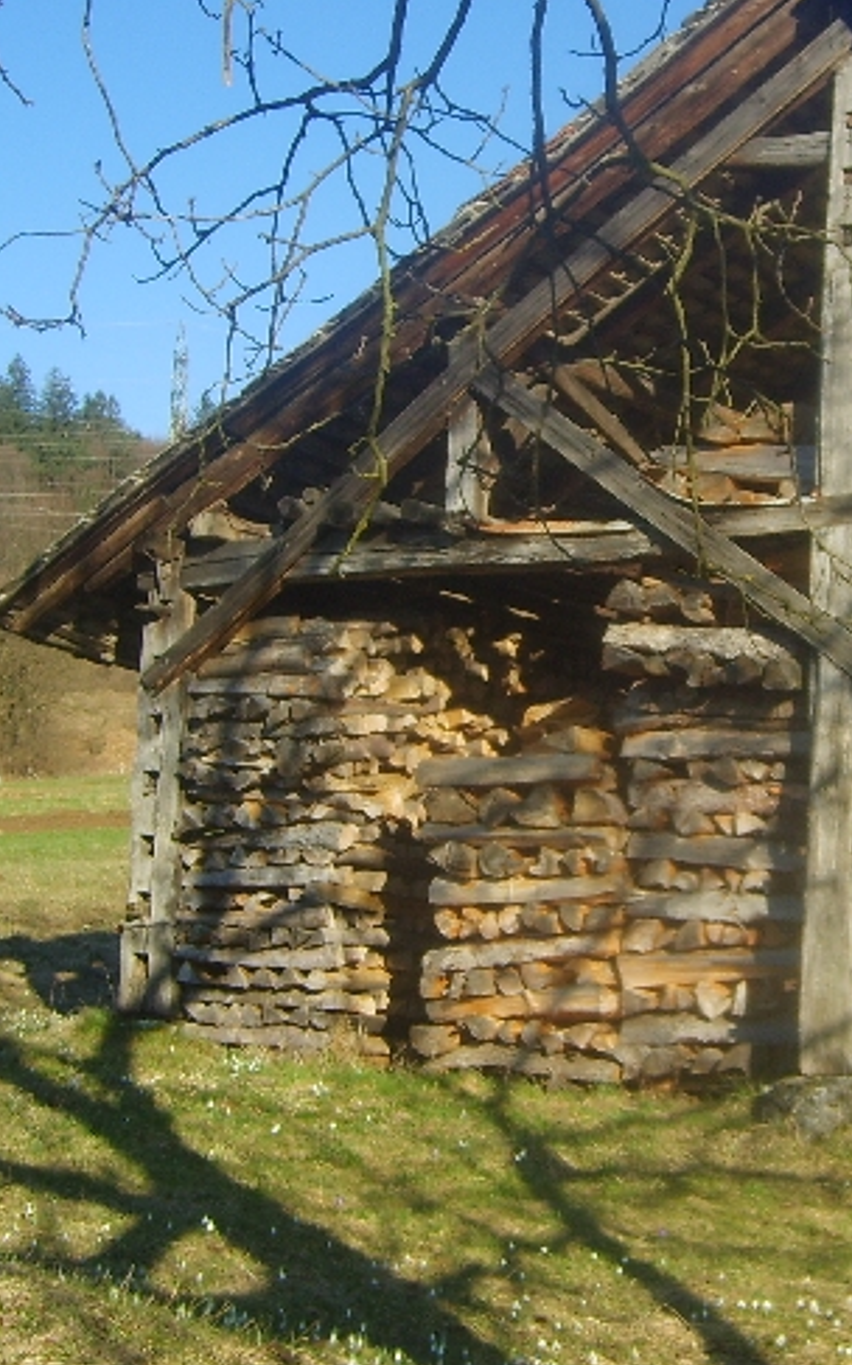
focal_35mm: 61
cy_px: 575
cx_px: 670
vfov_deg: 33.4
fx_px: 2268
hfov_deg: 21.0
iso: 50
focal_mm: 5.8
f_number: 2.8
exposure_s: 1/500
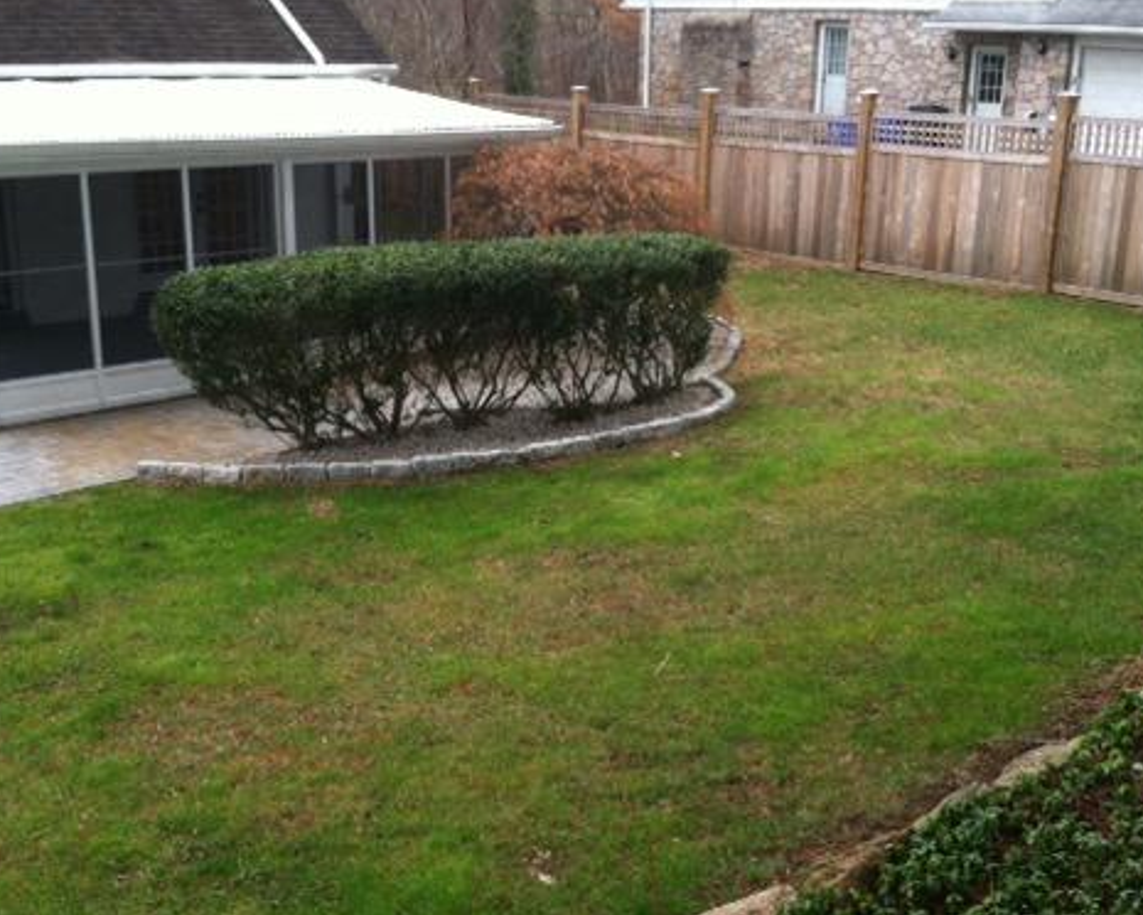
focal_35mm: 47
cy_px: 485
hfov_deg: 39.5
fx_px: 1590
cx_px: 590
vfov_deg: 32.1
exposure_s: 1/120
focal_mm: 3.85
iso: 100
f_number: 2.8
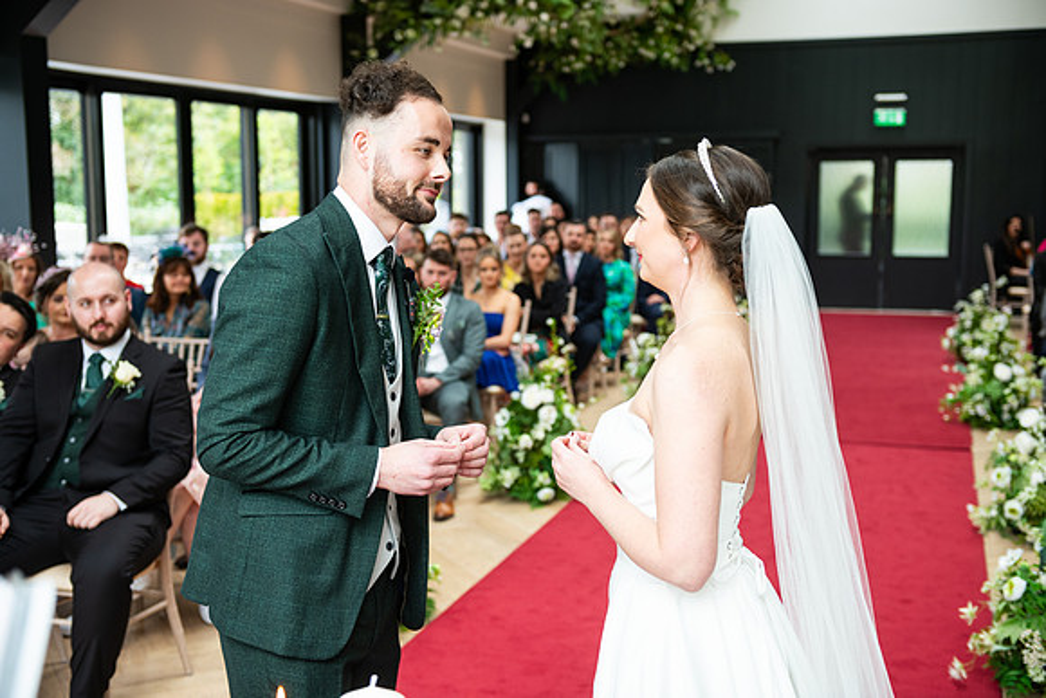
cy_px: 349
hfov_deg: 43.6
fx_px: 1308
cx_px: 523
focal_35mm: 45
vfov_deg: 29.9
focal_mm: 45
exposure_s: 1/200
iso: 400
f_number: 3.5
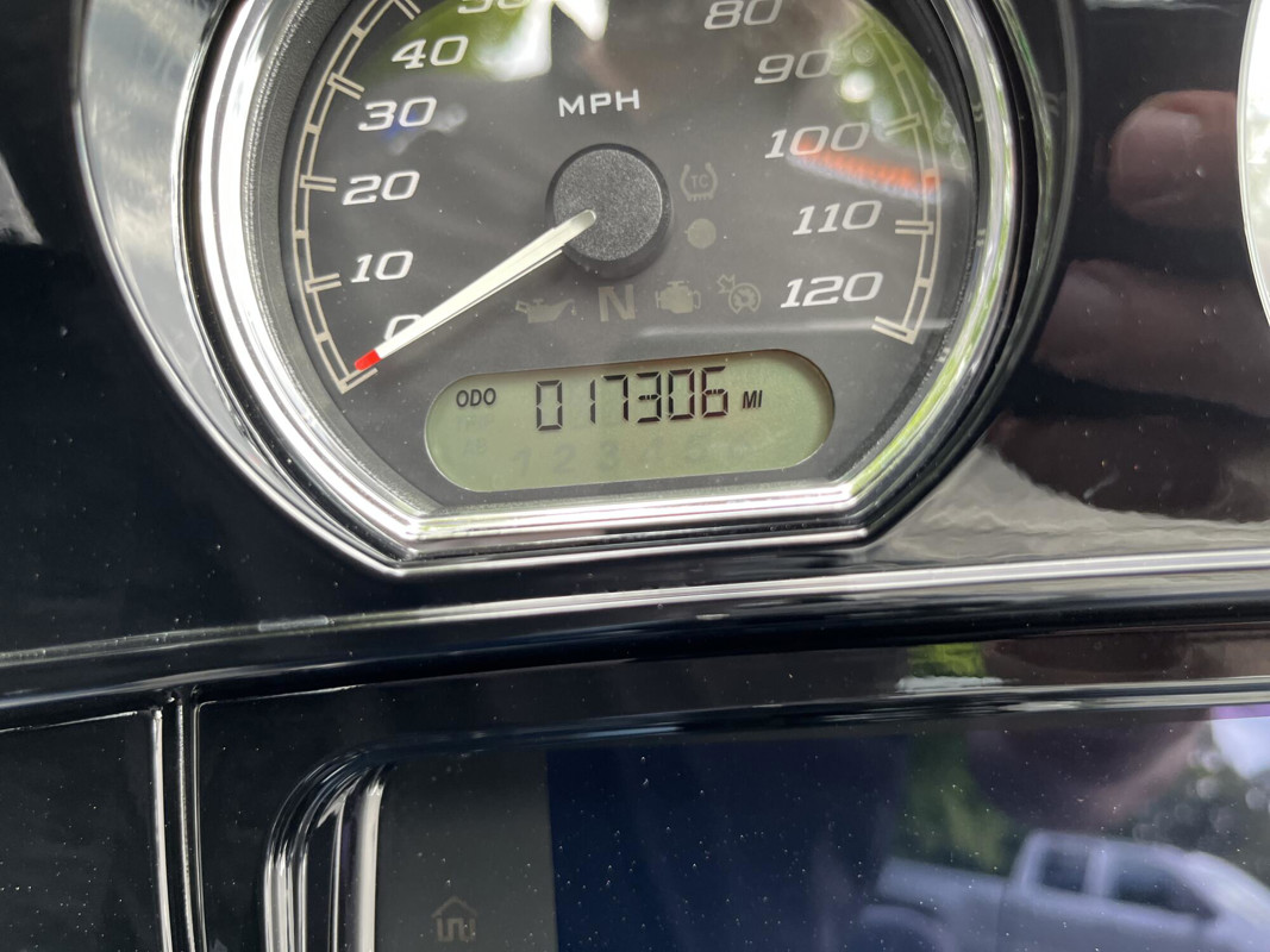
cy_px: 476
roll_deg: -10.5
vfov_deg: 53.1
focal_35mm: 26
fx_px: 954
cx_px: 635
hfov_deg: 67.3
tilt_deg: -16.3
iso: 100
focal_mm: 5.1
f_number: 1.6
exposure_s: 1/122
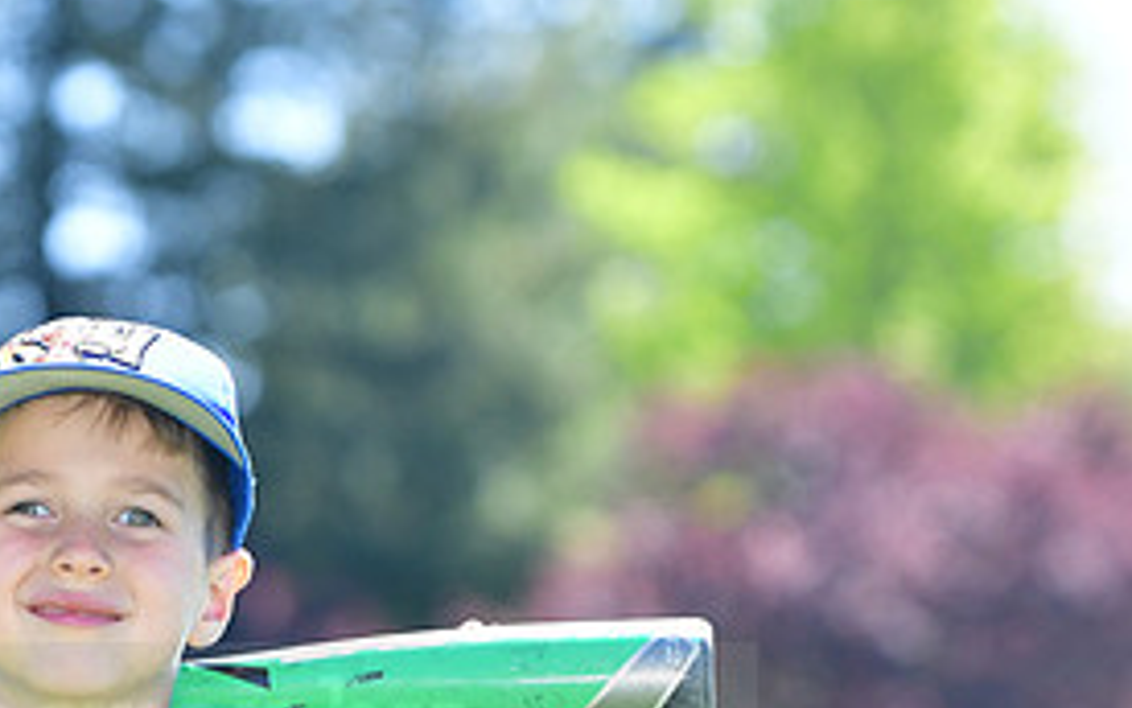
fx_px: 11942
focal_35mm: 387
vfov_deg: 3.4
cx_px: -41
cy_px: 698
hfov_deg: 5.4
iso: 400
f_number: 4.5
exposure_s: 1/800
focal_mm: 120
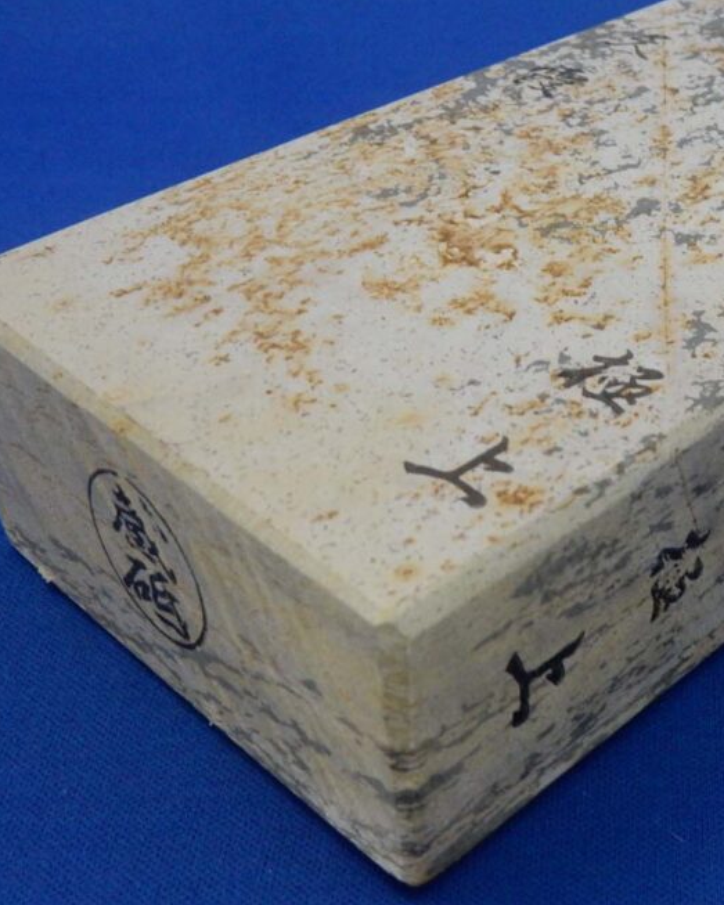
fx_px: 1473
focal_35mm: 55
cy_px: 375
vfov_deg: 34.1
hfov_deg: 26.8
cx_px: 638
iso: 560
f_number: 4
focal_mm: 6.4
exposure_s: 1/30
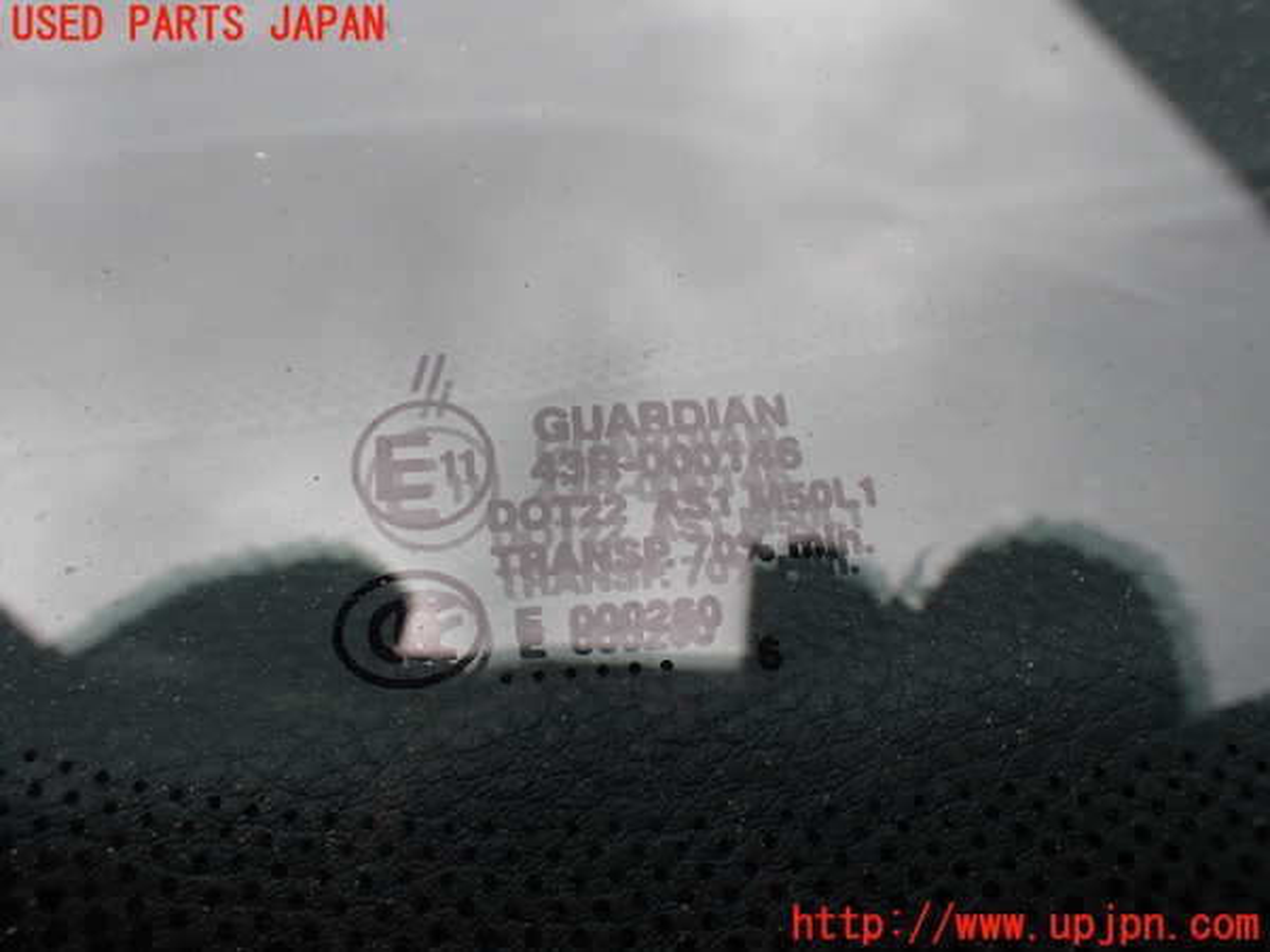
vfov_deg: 46.8
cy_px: 476
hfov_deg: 60.0
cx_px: 635
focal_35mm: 30
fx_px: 1101
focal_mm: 5.4
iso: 100
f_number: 3.2
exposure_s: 1/320
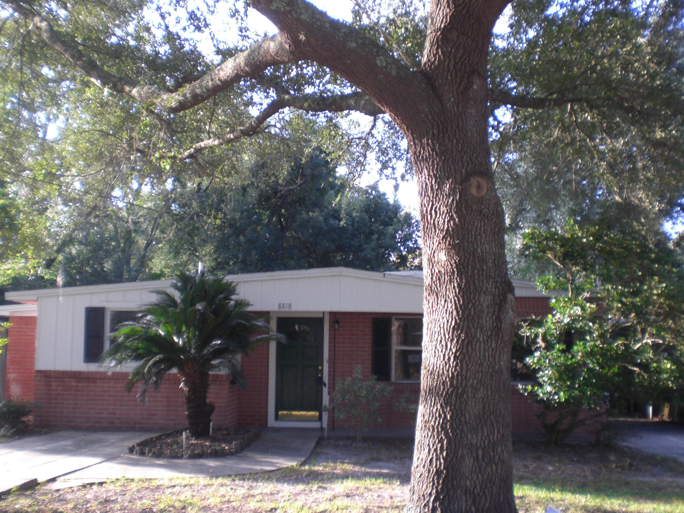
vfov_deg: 37.7
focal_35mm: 38
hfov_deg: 49.0
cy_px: 256
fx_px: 751
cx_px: 342
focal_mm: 6.3
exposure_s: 1/60
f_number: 3.1
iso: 100
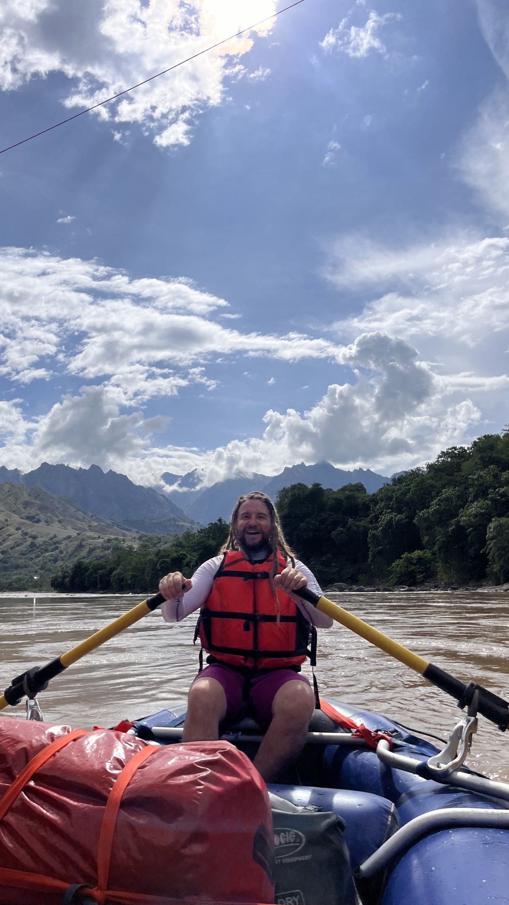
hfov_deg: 40.1
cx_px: 227
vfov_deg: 66.1
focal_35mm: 29
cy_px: 443
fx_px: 696
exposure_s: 1/15152
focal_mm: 5.1
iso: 50
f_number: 1.6
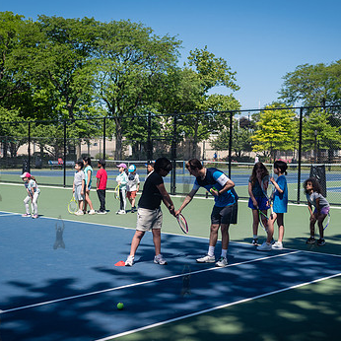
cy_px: 200
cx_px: 162
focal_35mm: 54
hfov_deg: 31.6
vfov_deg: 31.6
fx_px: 602
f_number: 4
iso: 200
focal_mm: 35
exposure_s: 1/1600
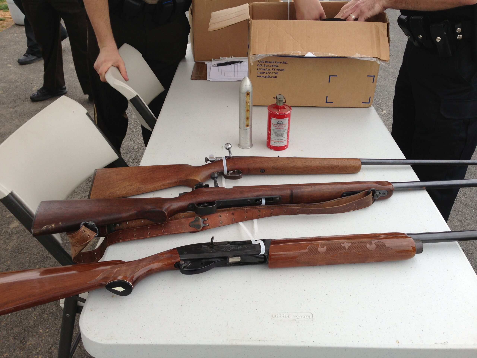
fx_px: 455
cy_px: 179
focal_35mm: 33
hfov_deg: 55.4
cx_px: 238
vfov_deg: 42.9
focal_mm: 4.13
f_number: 2.4
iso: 50
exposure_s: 1/343
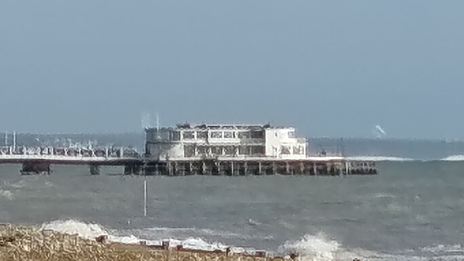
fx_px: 7394
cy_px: 138
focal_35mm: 601
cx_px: 237
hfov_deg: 3.6
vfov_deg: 2.0
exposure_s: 1/649
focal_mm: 6.07
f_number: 1.7
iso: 50
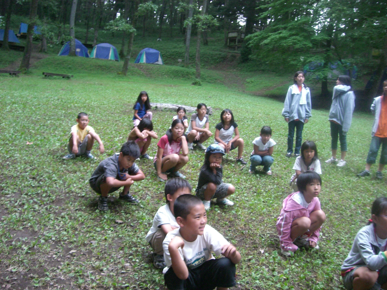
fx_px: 425
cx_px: 194
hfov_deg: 49.0
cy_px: 145
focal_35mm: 38
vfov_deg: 37.7
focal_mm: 6.2
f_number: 2.7
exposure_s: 1/100
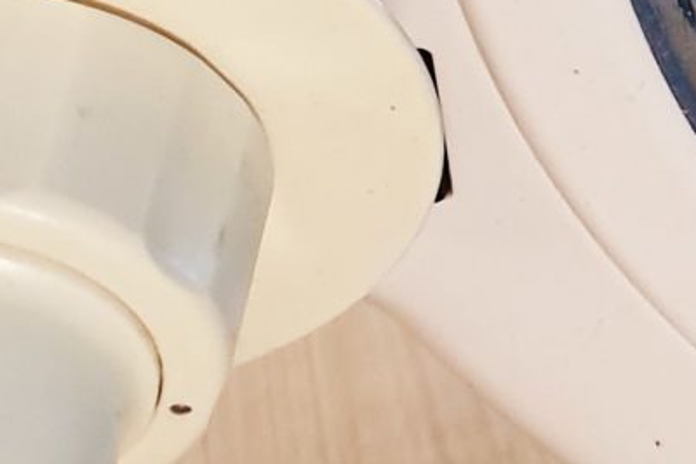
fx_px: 3346
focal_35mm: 173
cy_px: -563
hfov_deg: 9.3
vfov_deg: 7.5
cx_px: 2100
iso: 200
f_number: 2.4
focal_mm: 4.3
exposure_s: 1/50
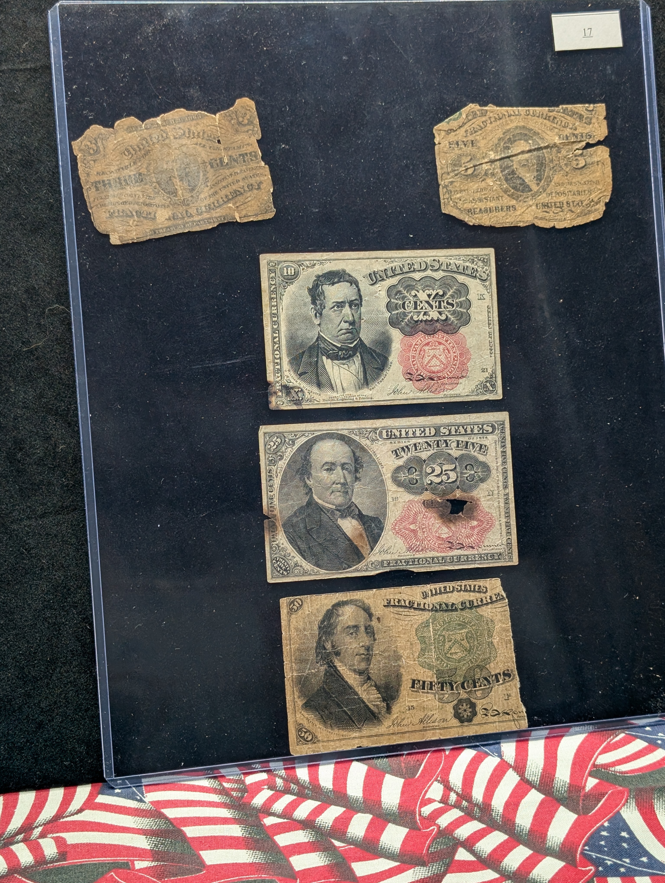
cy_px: 442
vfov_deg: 38.9
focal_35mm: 49
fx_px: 1252
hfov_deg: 29.7
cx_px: 332
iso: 43
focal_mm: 6.9
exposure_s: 1/41.3
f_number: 1.68
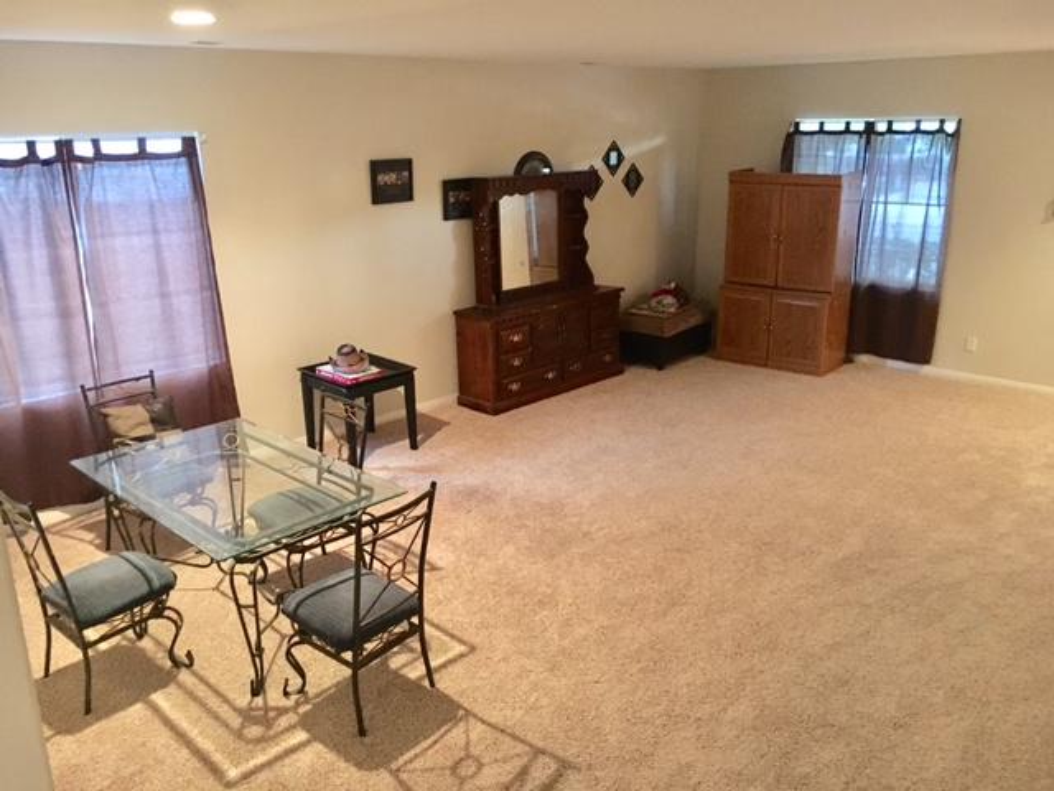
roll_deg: +0.7
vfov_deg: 48.2
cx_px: 527
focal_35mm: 29
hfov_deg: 61.7
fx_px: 883
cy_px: 396
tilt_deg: -17.0
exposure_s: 1/15
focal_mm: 4.15
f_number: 2.2
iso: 500
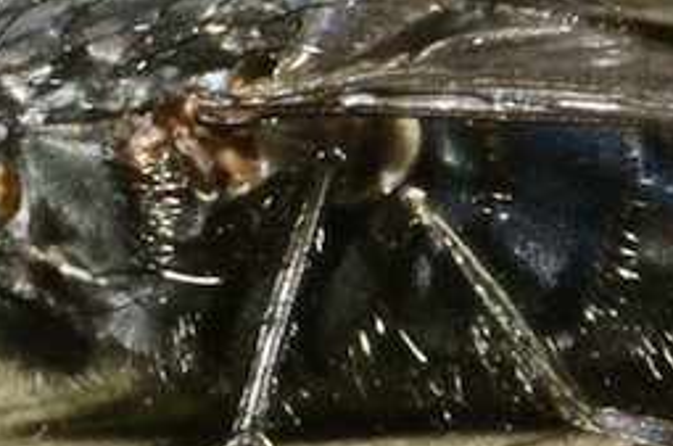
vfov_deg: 2.7
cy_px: 131
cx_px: 325
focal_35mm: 508
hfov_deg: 4.1
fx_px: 9484
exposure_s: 1/160
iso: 400
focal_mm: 135
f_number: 22
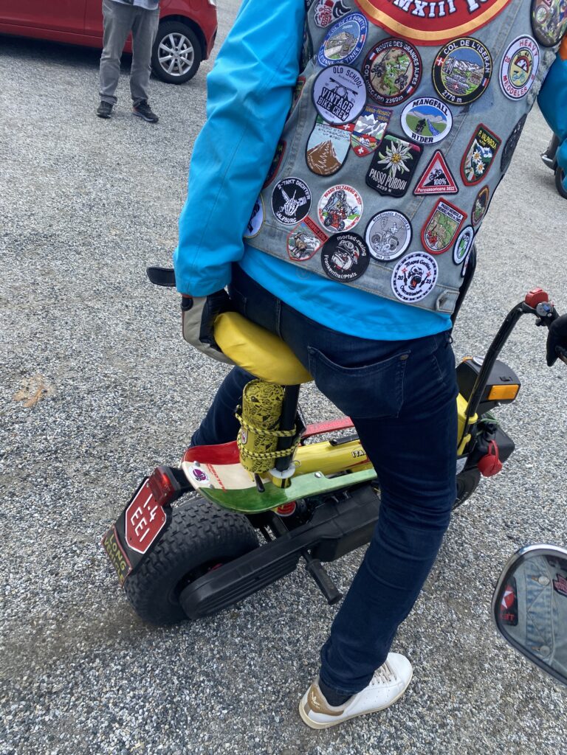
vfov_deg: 67.3
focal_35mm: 26
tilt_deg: -34.7
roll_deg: -15.2
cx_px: 284
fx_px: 568
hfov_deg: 53.1
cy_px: 378
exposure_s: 1/1072
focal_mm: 4.25
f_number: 1.8
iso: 32
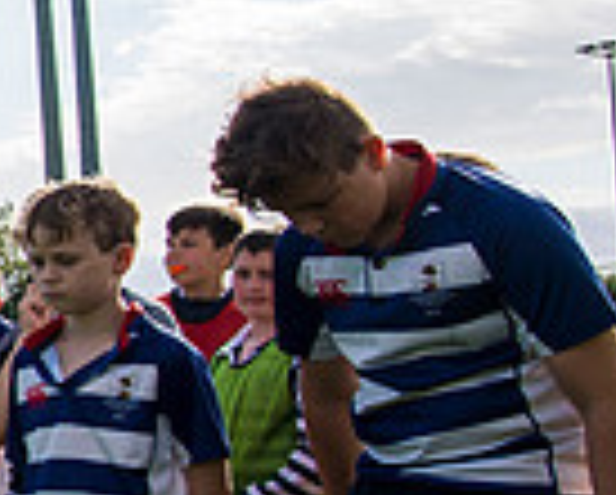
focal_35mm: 99
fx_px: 1807
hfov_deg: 13.6
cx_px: -894
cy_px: 313
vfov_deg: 15.6
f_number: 4.5
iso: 250
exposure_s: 1/1250
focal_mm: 20
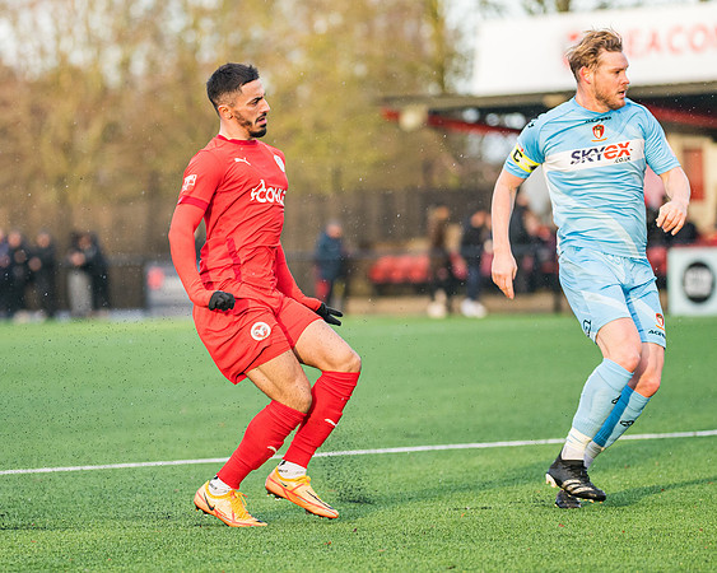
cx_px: 245
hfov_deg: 7.6
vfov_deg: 6.1
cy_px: 307
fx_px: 5408
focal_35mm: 255
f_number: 2.8
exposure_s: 1/1250
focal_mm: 170
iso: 1000
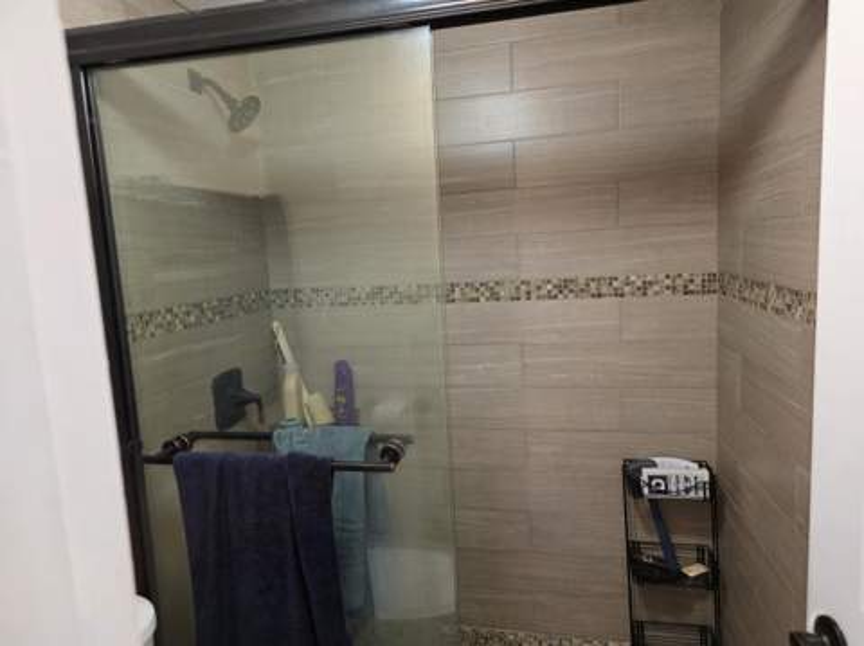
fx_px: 573
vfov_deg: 58.8
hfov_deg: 74.0
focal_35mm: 23
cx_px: 432
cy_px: 323
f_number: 1.7
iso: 400
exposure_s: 1/120
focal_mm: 6.3
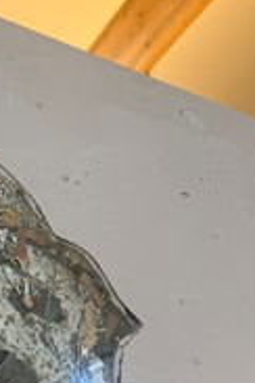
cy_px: 396
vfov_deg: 31.1
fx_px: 627
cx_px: -19
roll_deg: +6.3
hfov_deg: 21.9
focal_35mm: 59
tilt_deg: +20.9
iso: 80
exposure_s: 1/100
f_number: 1.6
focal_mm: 5.1
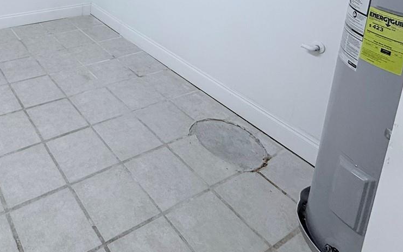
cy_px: -50
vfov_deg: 32.6
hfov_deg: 54.5
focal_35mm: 32
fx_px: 352
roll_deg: -1.8
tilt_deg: -11.1
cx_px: 67
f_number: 2.2
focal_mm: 2.22
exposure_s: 1/120
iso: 100
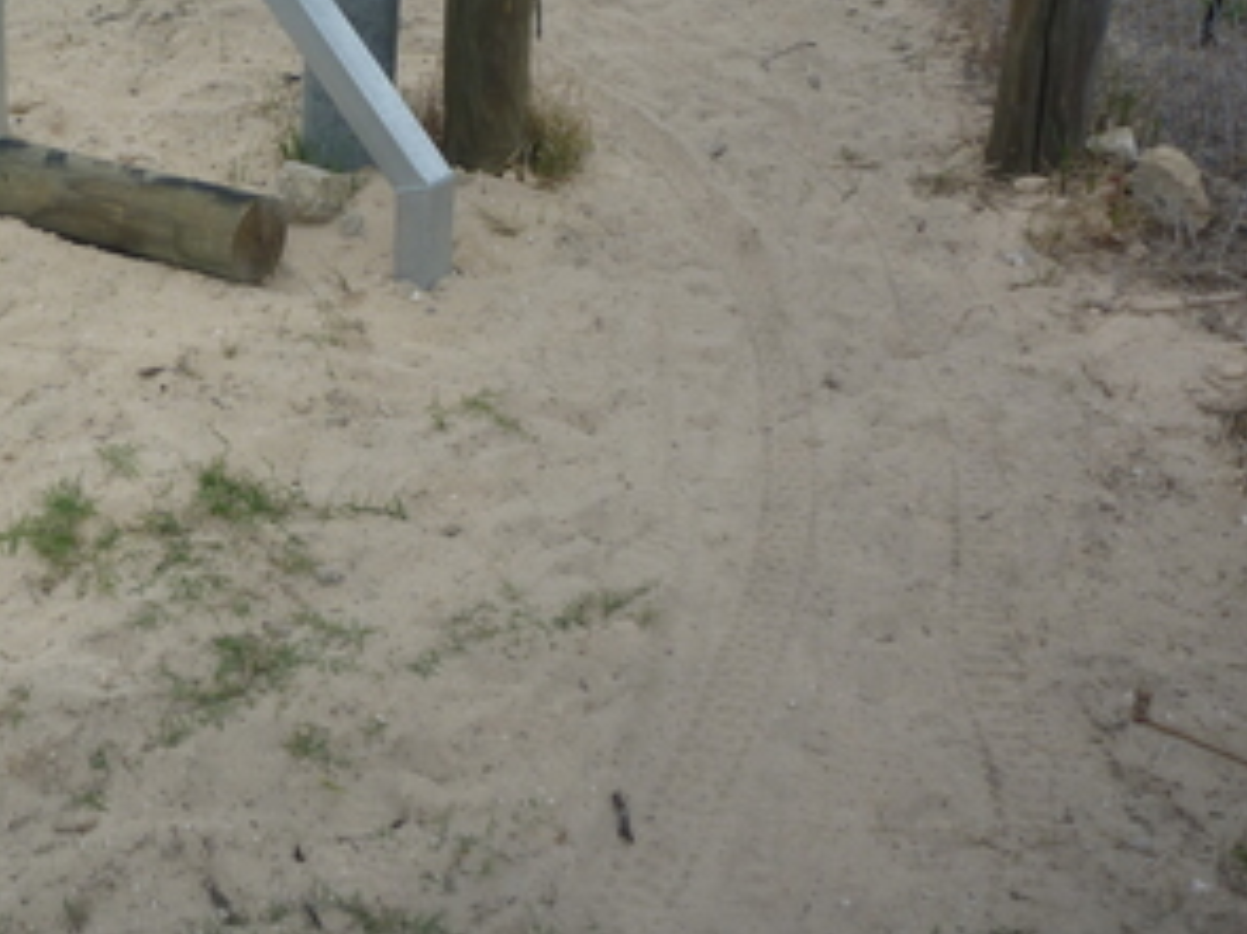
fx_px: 1764
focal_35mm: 49
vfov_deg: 28.7
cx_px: 224
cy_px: 120
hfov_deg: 37.3
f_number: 3.3
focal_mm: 4.9
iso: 80
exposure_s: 1/320
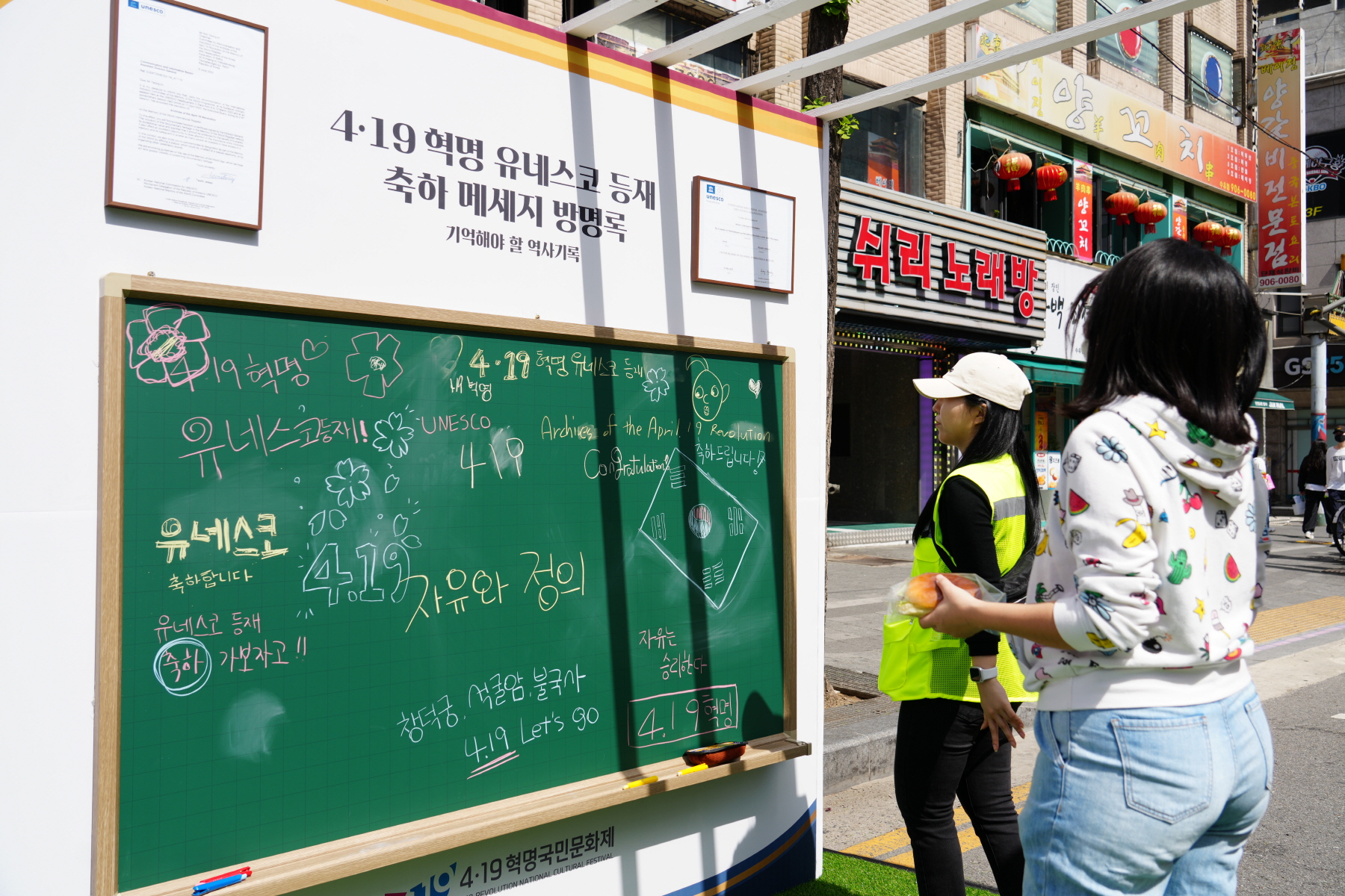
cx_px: 672
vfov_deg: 43.6
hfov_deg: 61.9
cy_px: 448
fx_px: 1121
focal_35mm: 30
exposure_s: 1/500
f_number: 5
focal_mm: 30
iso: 100
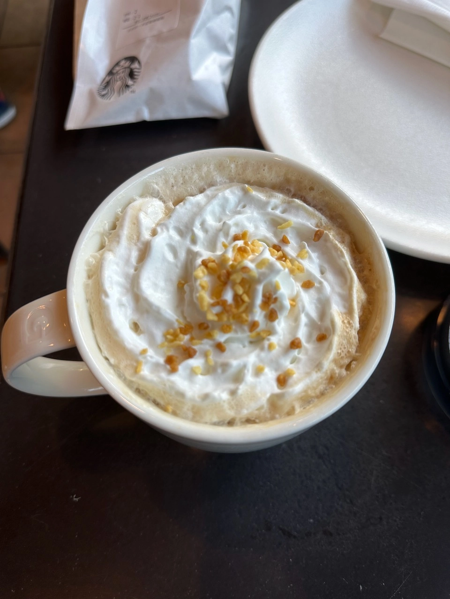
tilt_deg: -66.7
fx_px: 416
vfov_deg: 71.6
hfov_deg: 56.8
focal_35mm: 24
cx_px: 225
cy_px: 300
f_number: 1.8
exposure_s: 1/140
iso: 64
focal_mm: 6.9
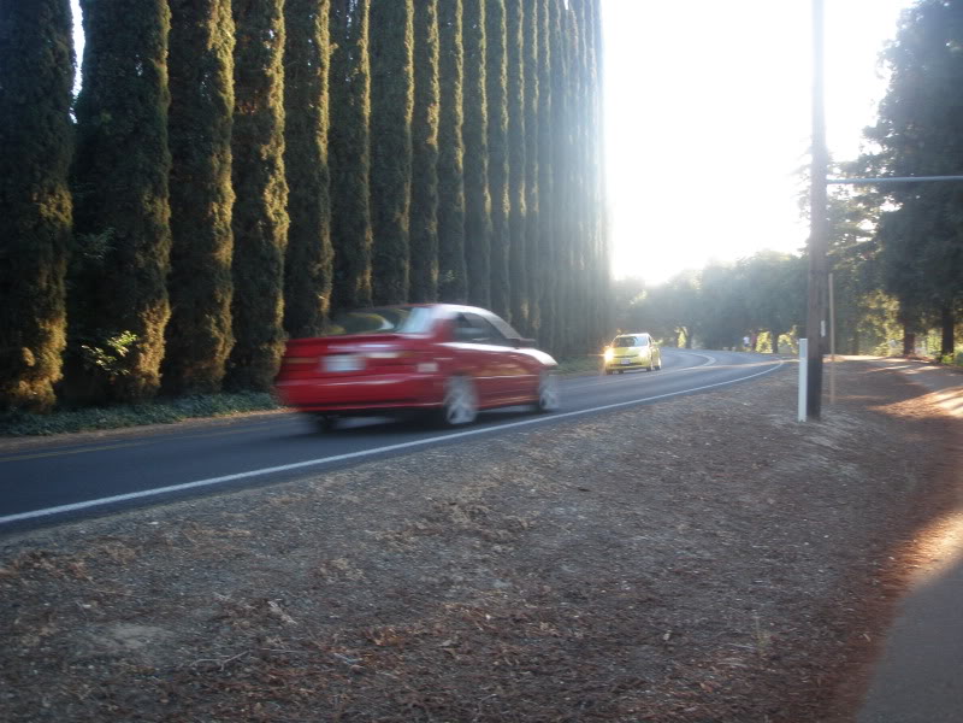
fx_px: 1057
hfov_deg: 49.0
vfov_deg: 37.7
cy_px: 362
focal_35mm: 38
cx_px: 482
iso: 80
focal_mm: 6.7
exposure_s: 1/40
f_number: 3.5
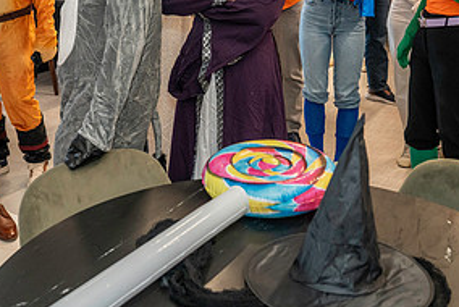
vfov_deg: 26.4
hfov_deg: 40.2
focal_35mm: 49
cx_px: 200
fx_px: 625
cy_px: 14
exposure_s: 1/160
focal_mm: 24
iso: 2500
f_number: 4
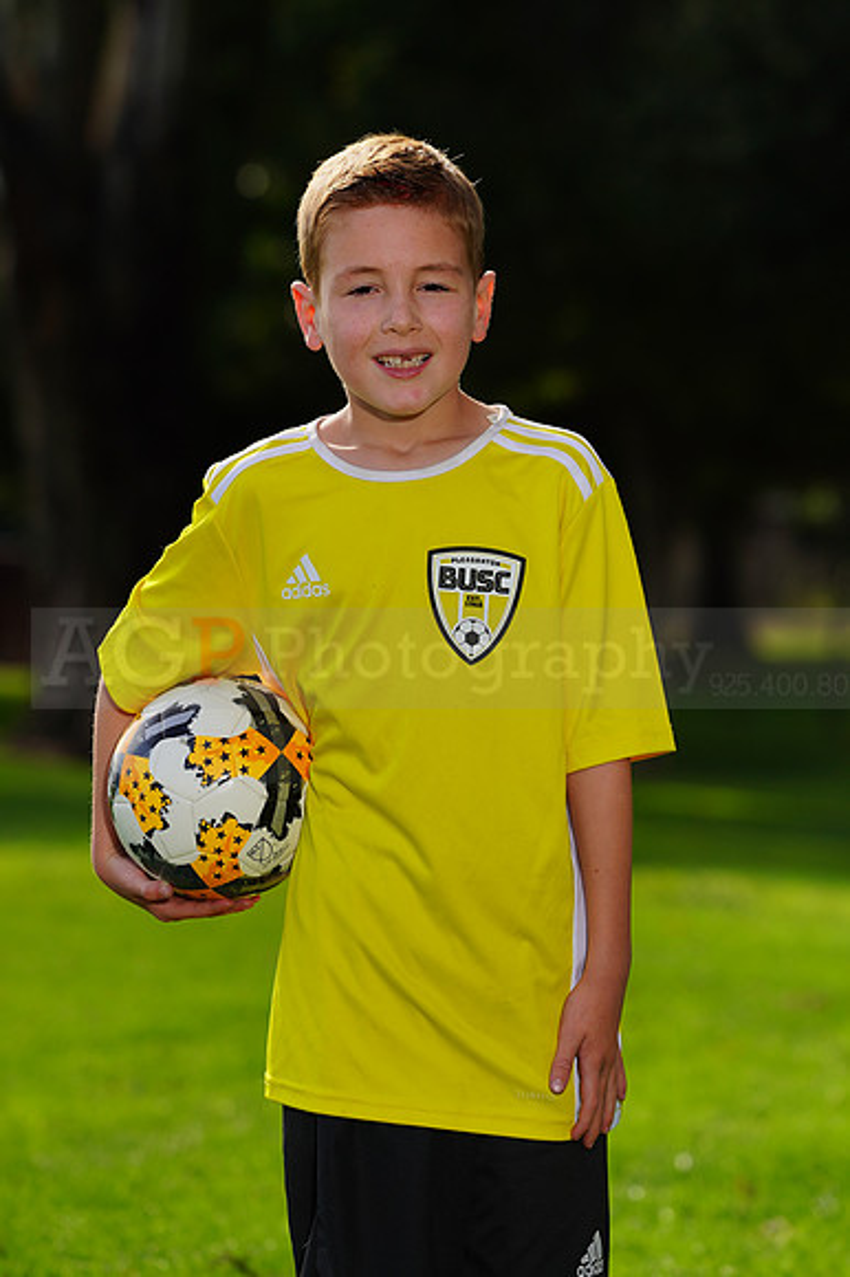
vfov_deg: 8.4
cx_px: 425
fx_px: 8651
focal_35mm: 244
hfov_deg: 5.6
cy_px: 638
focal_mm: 244
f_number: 8
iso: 100
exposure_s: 1/200
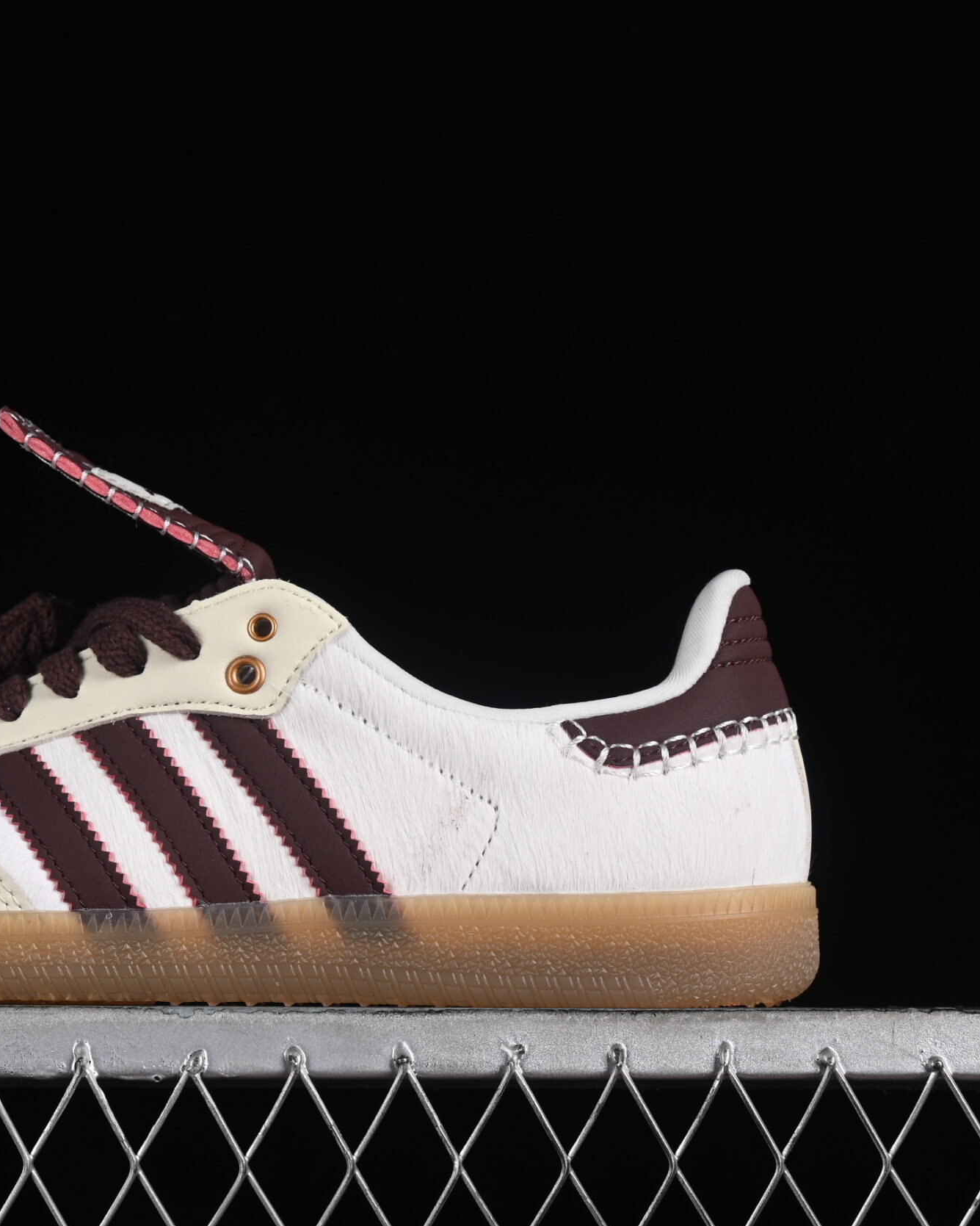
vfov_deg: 17.8
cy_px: 618
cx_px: 216
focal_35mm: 108
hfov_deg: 14.2
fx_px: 3916
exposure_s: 1/80
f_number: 8
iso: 160
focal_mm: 50
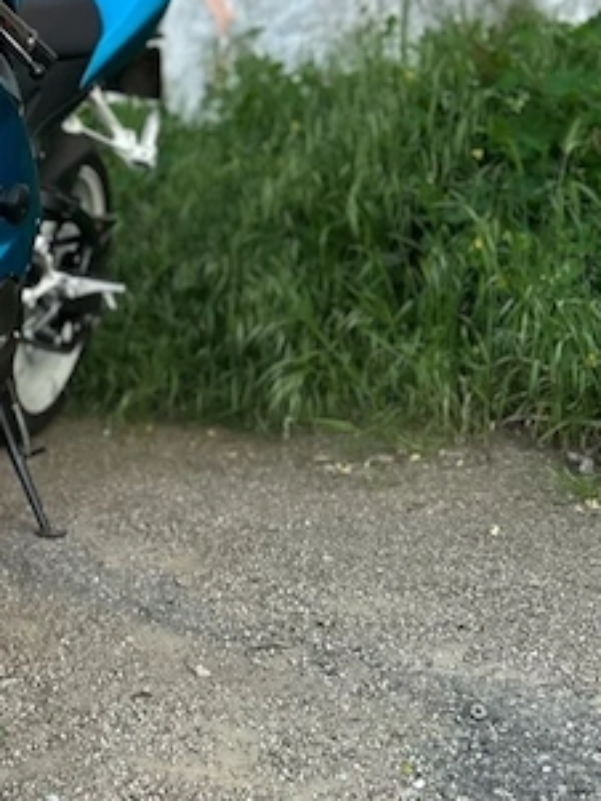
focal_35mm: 69
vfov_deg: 27.9
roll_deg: +0.6
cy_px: 232
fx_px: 1596
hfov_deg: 20.5
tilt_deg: -3.1
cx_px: -35
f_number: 1.5
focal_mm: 5.7
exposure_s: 1/121
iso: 125
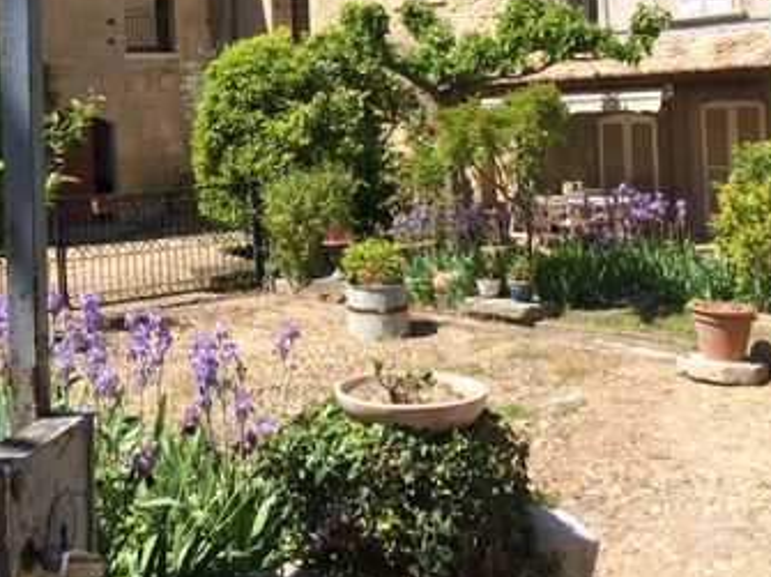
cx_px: 207
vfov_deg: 27.4
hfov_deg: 36.1
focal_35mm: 52
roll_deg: +2.3
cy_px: 113
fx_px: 1158
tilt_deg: -3.0
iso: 32
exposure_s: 1/1414
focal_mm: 4.15
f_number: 2.2
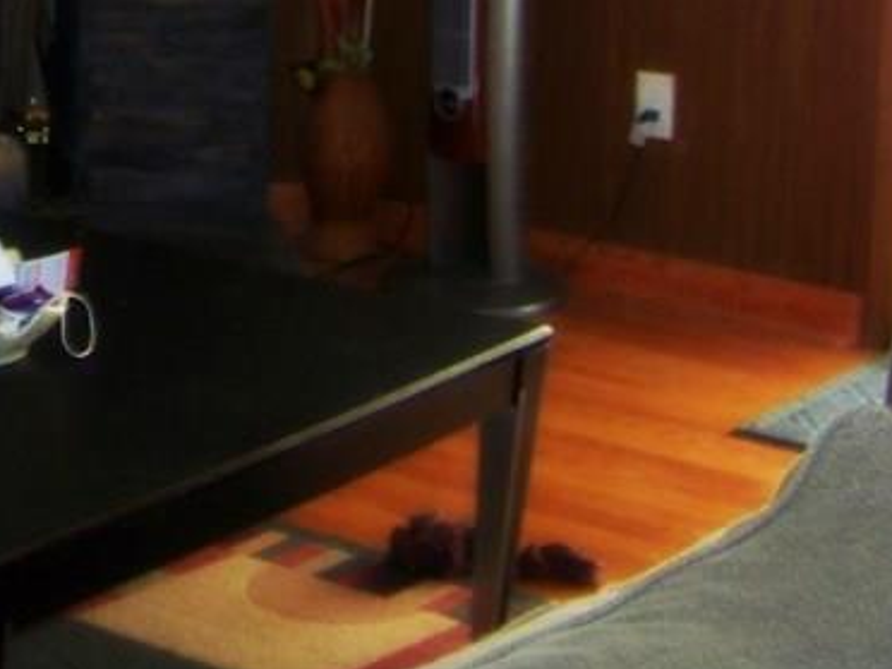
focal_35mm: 99
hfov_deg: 18.9
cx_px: -125
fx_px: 2551
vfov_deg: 14.4
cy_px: -163
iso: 200
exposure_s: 1/30
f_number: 2.8
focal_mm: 5.85
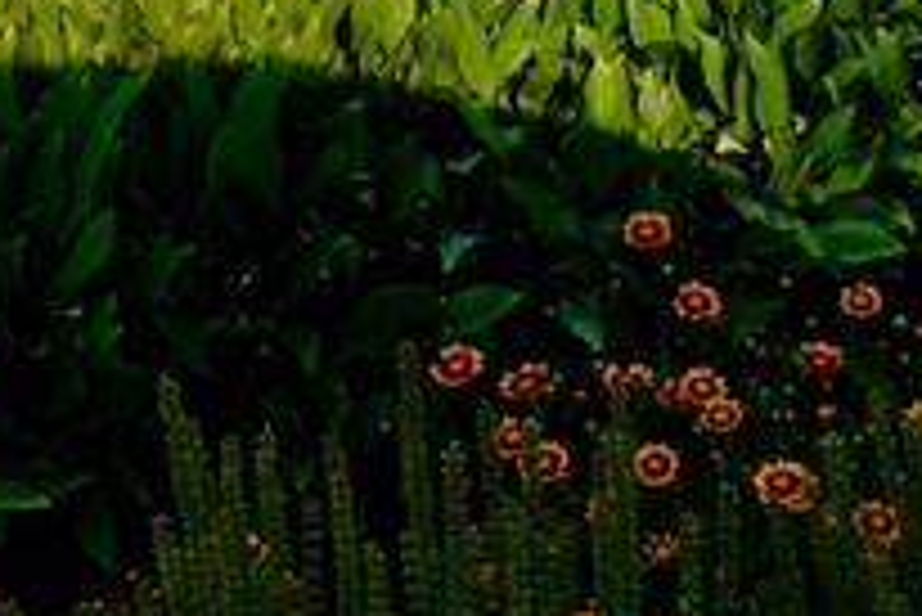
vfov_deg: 13.2
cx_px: 441
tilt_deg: -0.5
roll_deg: +1.8
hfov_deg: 21.7
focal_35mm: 94
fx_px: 2409
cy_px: -495
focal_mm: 4.15
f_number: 2.2
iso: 25
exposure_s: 1/646
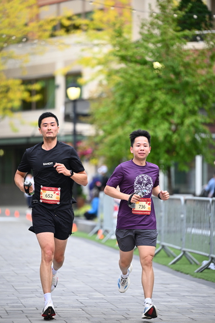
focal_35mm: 175
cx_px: 108
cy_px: 162
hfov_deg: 7.9
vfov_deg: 11.7
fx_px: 1567
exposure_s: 1/1250
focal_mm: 175
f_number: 2.8
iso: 640
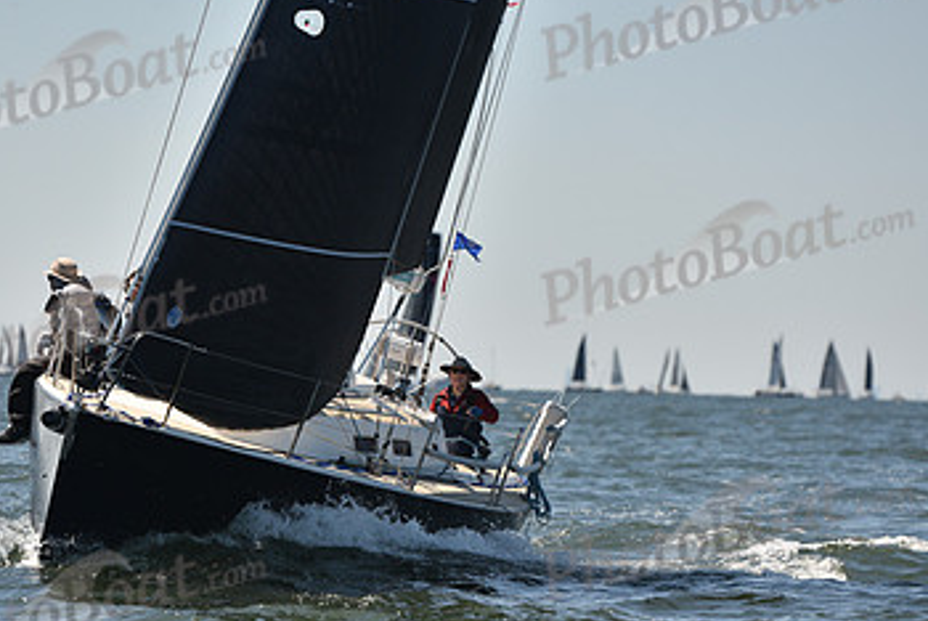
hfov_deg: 7.1
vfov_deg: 4.7
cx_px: 406
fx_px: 7482
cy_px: 431
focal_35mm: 290
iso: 250
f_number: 4
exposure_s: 1/1250
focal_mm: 175
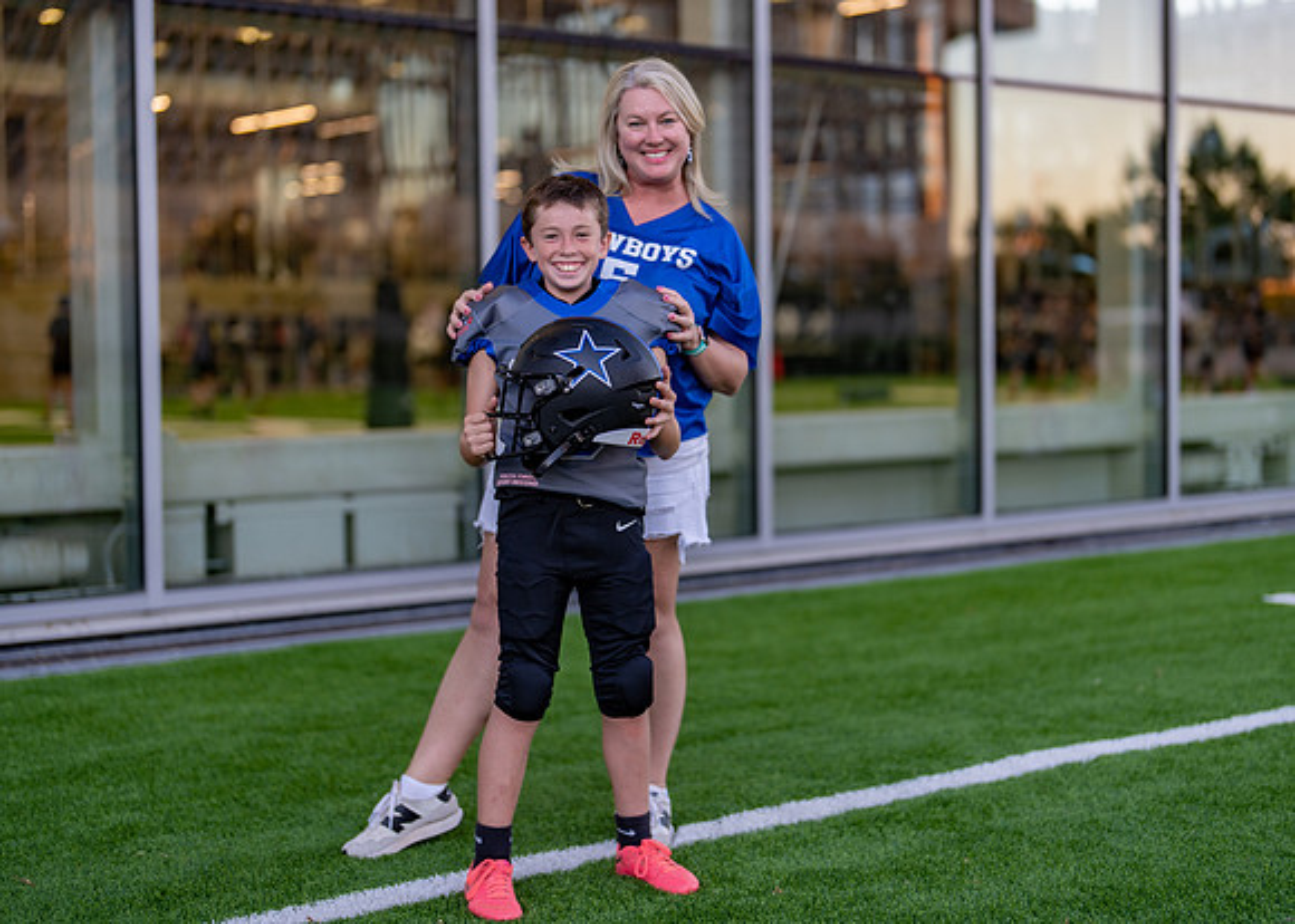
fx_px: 2124
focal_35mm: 58
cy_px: 432
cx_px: 662
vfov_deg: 24.6
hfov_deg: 33.9
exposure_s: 1/320
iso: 100
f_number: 1.2
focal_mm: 50
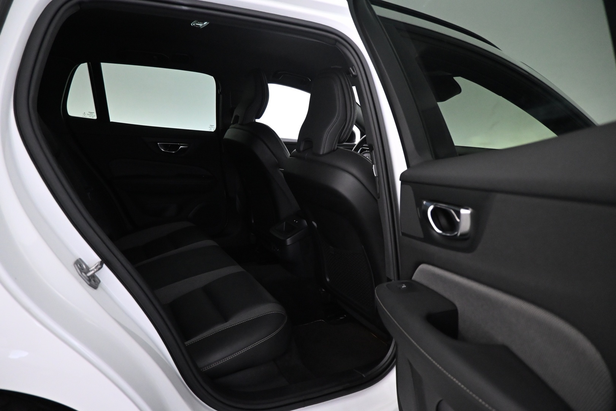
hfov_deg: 73.7
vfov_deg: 53.1
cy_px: 206
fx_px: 411
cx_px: 308
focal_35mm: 24
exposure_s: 1/60
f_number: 3.5
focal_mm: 16
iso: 3200
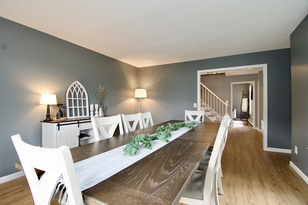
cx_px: 154
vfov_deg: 72.1
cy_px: 102
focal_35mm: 16
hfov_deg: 95.0
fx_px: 141
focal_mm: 11
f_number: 7.1
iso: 560
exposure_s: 1/15
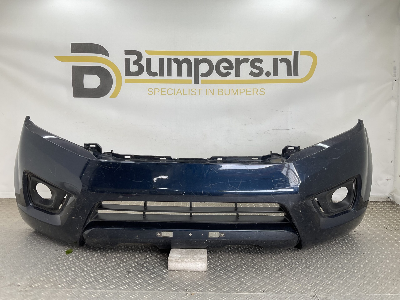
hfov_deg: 61.7
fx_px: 335
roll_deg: -1.7
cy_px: 150
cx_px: 200
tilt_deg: -6.3
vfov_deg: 48.2
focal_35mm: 29
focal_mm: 3
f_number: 1.8
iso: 16
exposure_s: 1/156
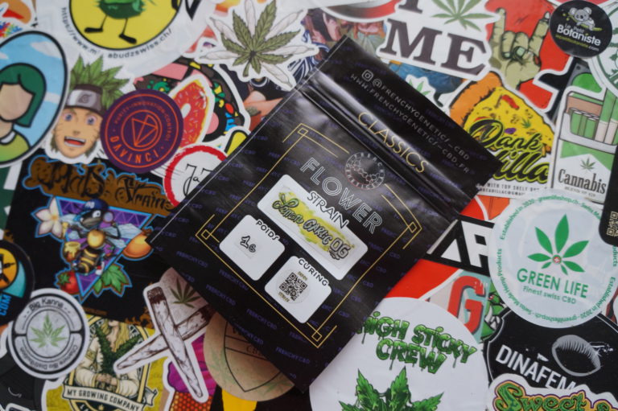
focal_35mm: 27
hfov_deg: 67.4
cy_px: 206
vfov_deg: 47.9
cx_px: 309
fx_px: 463
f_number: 4
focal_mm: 18
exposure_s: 1/160
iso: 500
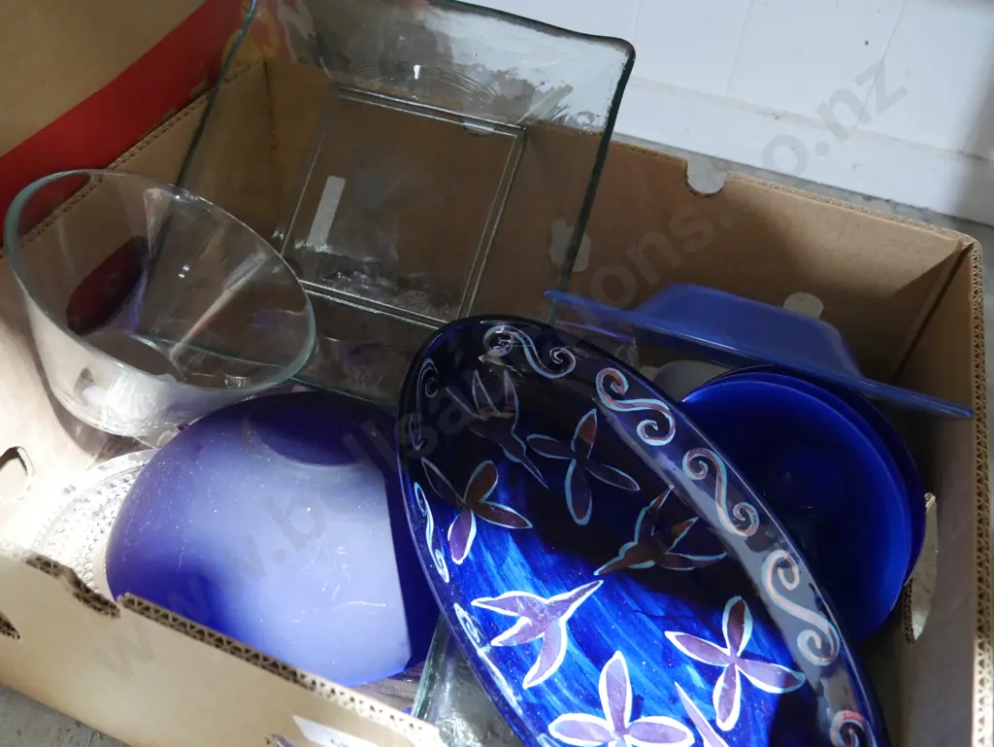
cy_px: 374
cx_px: 497
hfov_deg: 63.4
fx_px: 804
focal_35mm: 28
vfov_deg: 49.8
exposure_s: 1/30
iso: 3200
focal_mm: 14
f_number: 3.5
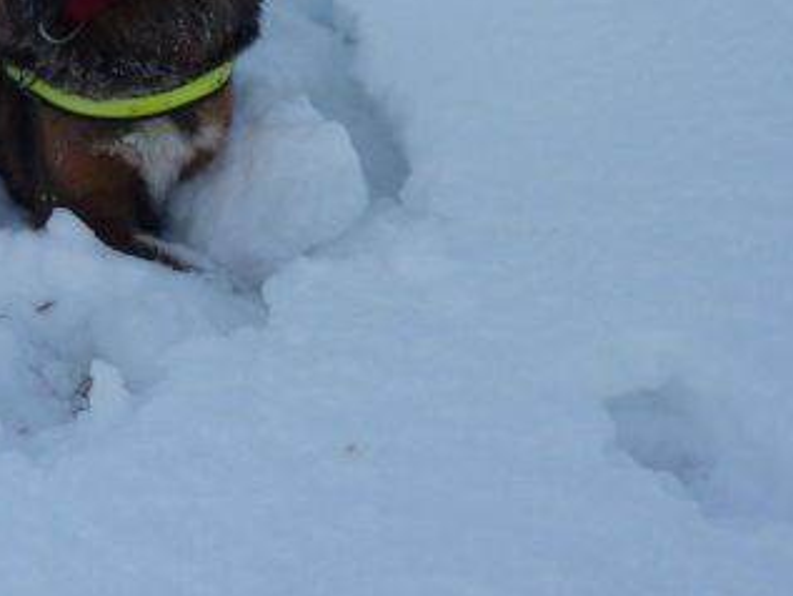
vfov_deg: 13.6
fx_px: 2429
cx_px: -188
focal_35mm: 106
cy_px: -110
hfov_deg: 17.6
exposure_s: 1/100
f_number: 3.7
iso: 80
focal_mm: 6.9
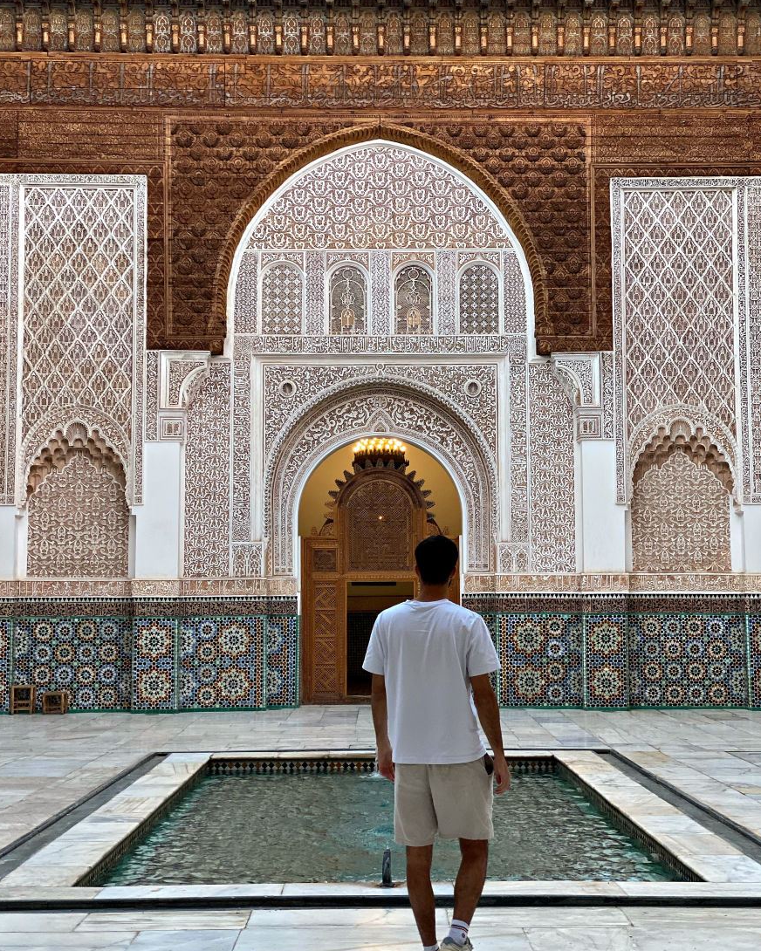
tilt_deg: +7.0
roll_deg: -0.4
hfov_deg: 27.6
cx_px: 378
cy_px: 454
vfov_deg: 34.1
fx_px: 1548
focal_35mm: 55
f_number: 2
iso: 50
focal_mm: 6
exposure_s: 1/100
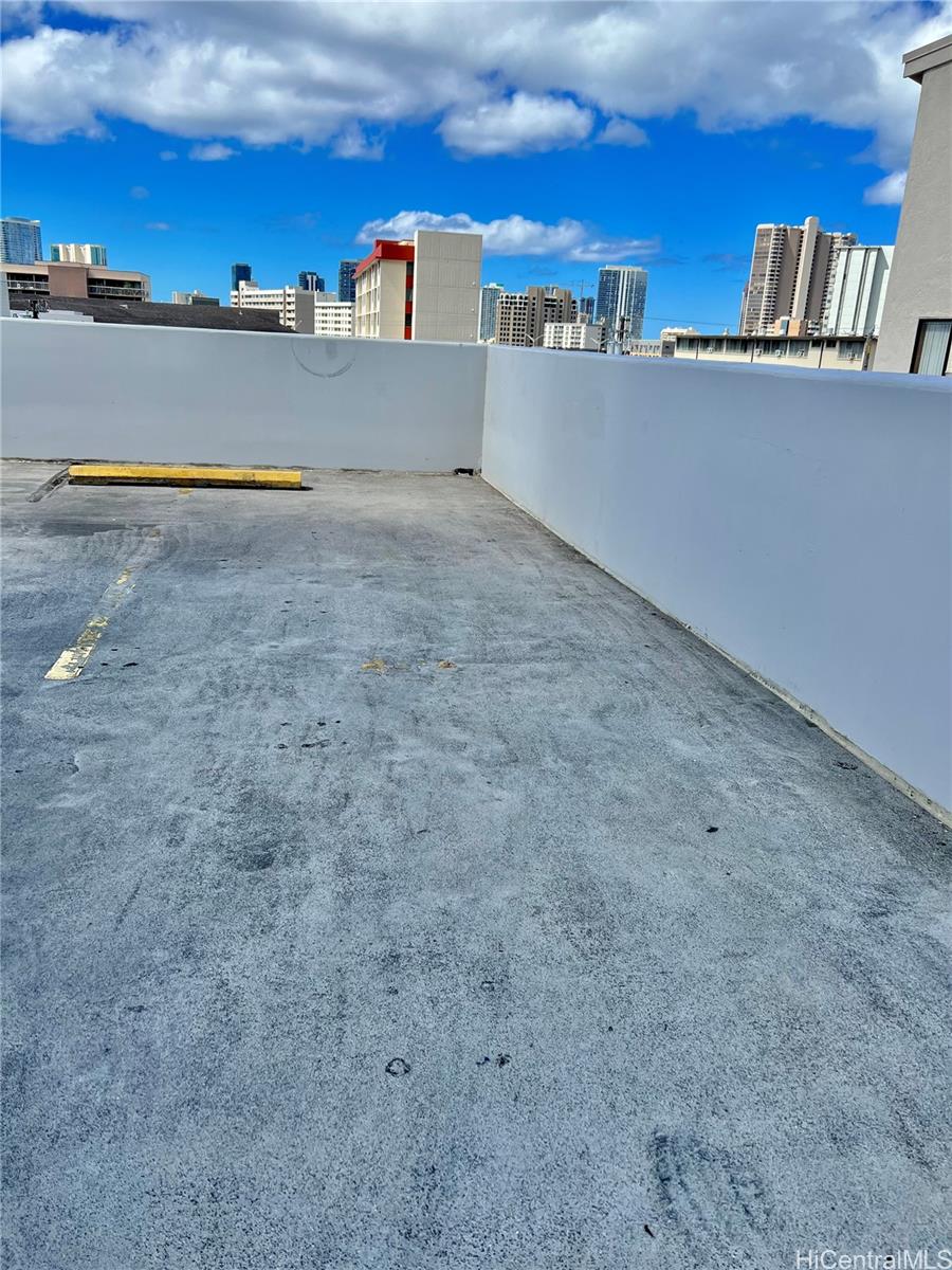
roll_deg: -3.3
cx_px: 476
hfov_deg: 53.1
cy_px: 635
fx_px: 953
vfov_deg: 67.3
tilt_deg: -19.1
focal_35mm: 26
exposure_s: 1/3165
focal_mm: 5.7
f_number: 1.5
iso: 50
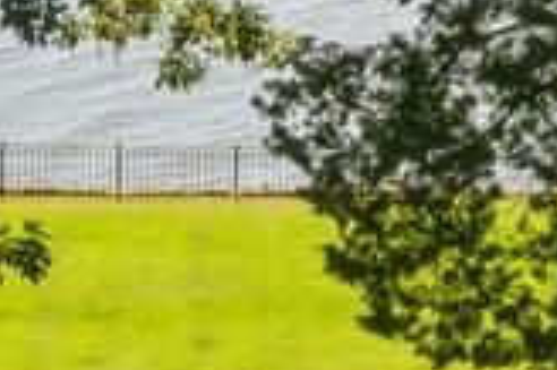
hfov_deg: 15.0
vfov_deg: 10.0
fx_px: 2118
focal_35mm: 137
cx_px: 268
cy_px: 265
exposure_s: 1/120
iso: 100
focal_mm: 10.26
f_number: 9
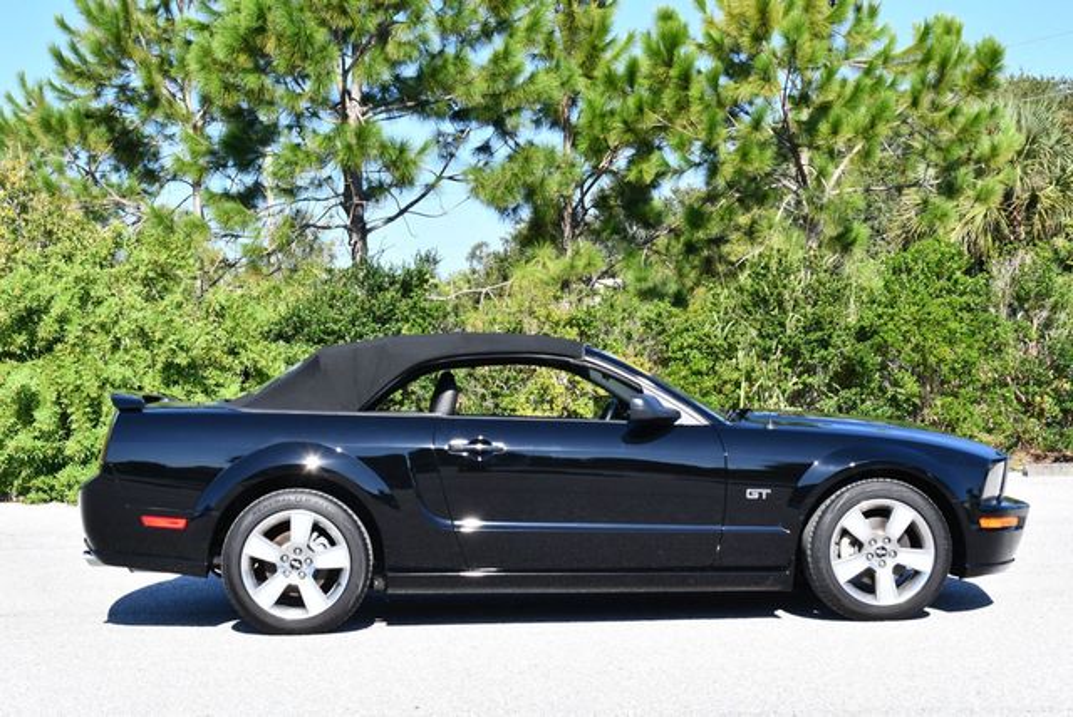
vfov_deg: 23.4
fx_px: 1730
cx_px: 536
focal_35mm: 58
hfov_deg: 34.5
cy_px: 358
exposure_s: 1/250
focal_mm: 29
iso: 200
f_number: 8
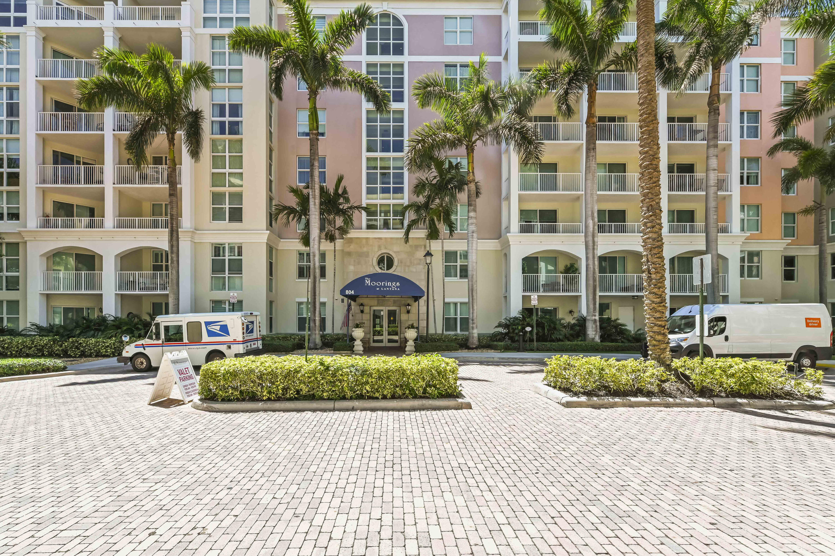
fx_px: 324
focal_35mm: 14
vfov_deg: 81.1
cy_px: 278
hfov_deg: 104.3
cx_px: 418
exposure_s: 1/125
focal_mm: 14
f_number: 11
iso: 400
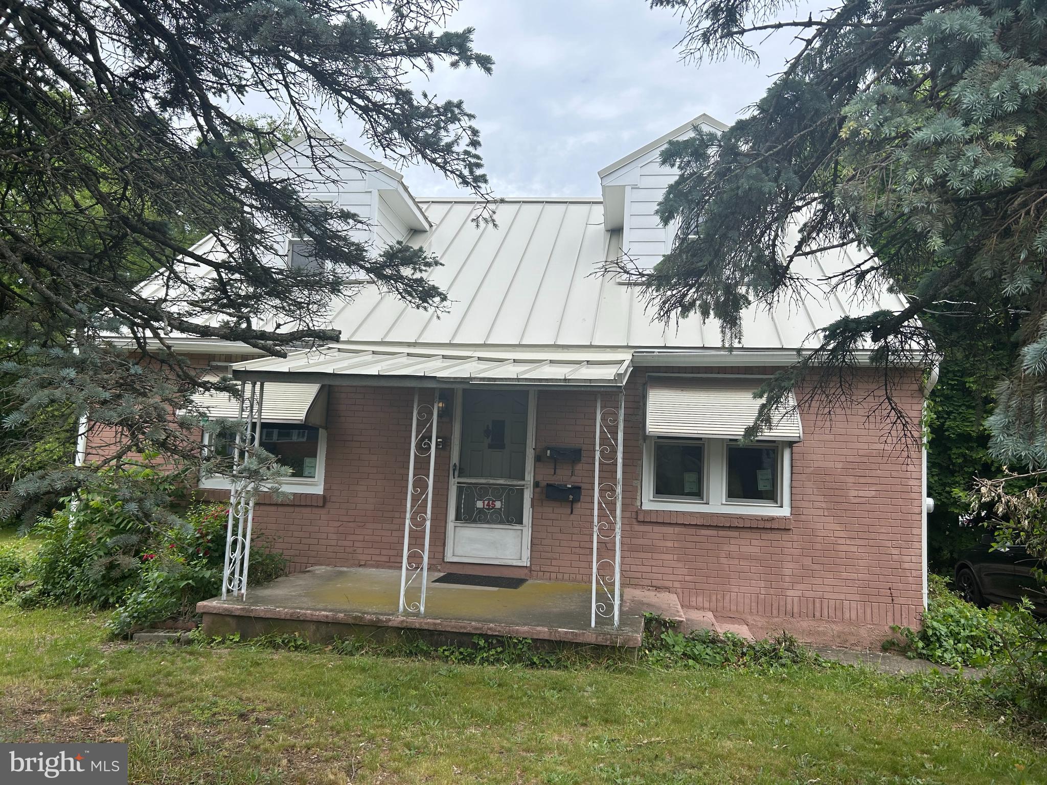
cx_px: 524
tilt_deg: +6.0
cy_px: 392
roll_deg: -2.7
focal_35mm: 26
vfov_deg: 53.1
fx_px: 786
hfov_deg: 67.3
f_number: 1.5
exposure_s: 1/2513
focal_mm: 5.7
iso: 50
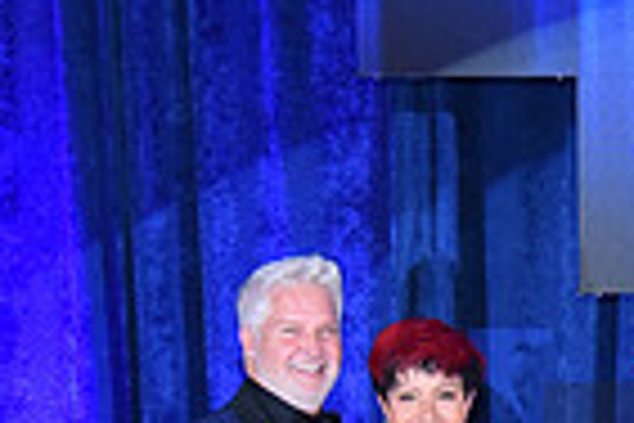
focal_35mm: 205
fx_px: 3610
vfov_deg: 6.7
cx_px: 1034
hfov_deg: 9.7
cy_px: 502
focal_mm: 50
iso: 2000
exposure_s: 1/250
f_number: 5.6
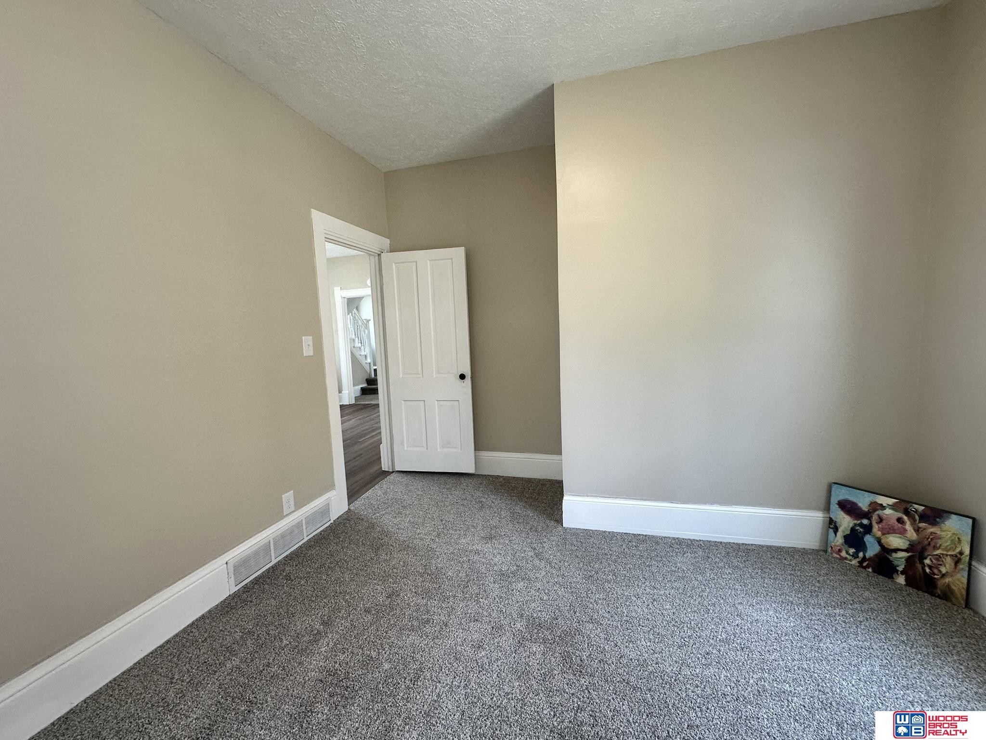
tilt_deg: -5.9
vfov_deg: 85.7
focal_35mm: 14
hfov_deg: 102.1
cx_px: 493
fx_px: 399
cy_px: 370
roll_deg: +2.5
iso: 125
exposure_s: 1/120
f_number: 2.2
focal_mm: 2.22
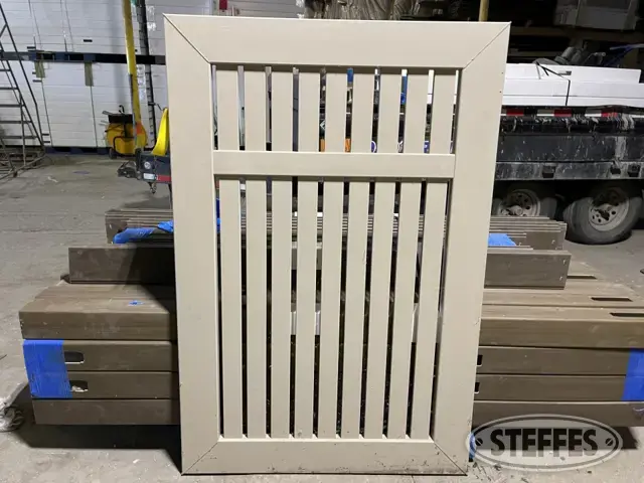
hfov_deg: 67.3
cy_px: 242
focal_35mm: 26
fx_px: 484
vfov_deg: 53.1
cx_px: 322
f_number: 1.6
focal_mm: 5.1
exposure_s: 1/60
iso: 320
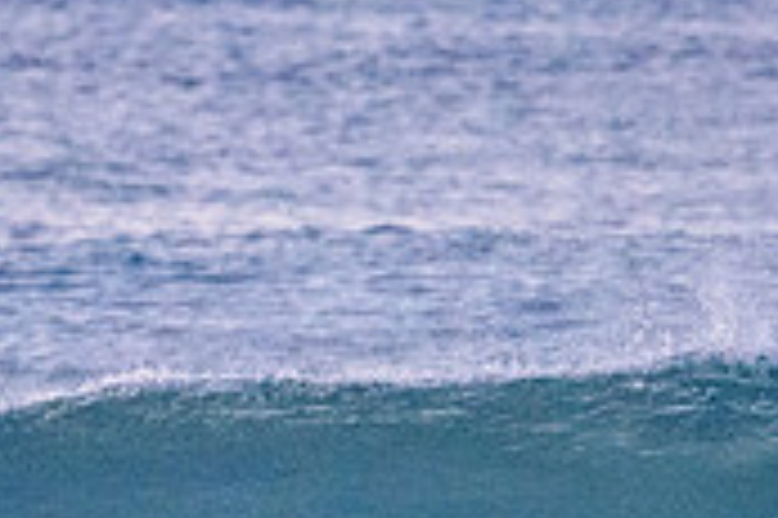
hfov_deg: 1.2
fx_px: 36250
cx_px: 306
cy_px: 624
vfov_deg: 0.8
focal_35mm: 1679
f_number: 5.6
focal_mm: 500
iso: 10000
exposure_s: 1/500
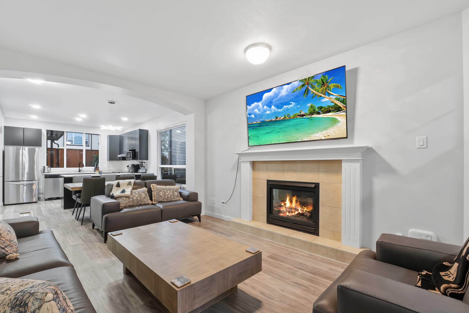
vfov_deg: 73.7
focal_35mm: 16
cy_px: 163
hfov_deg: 96.6
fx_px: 208
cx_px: 220
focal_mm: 10
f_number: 8
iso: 1000
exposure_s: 1/30
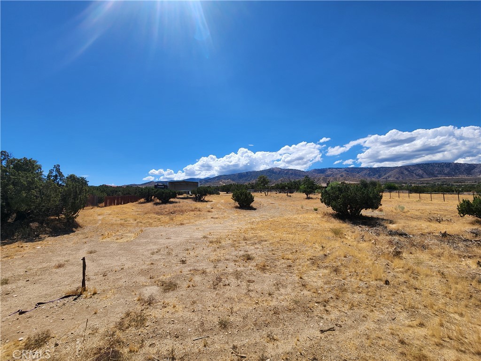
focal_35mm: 13
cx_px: 240
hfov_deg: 106.2
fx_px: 181
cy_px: 180
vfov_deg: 89.9
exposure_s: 1/2835
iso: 50
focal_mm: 2.2
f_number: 2.2
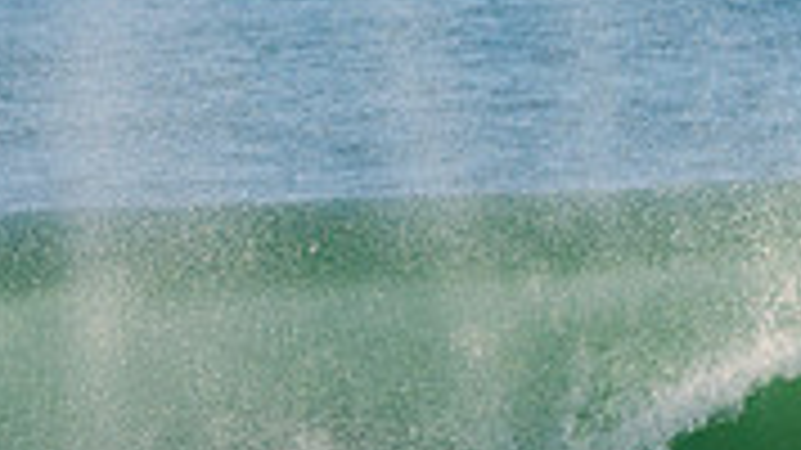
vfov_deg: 0.7
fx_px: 36245
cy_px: 556
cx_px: 342
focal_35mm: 1707
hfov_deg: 1.3
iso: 200
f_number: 5.6
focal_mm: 500
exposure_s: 1/1600
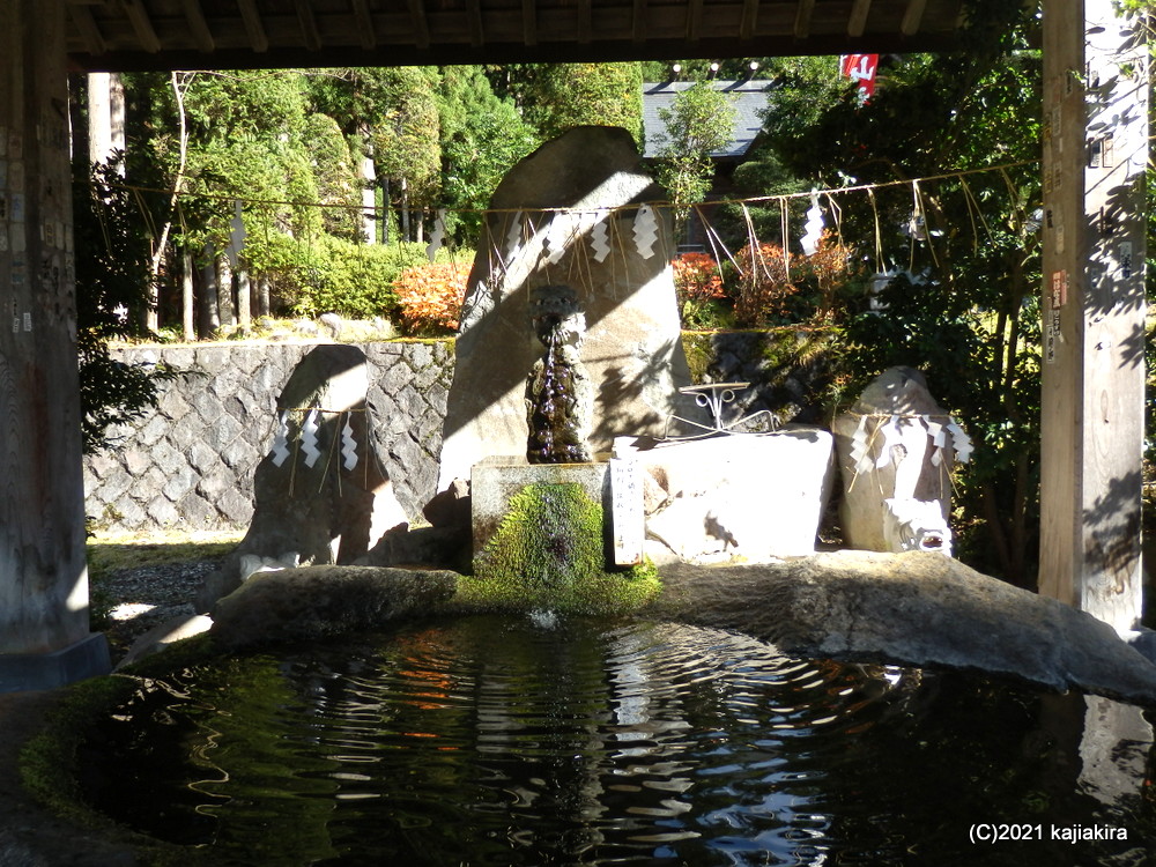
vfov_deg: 54.9
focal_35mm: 25
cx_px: 578
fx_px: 835
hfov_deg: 69.4
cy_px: 434
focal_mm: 4.5
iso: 80
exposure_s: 1/250
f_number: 3
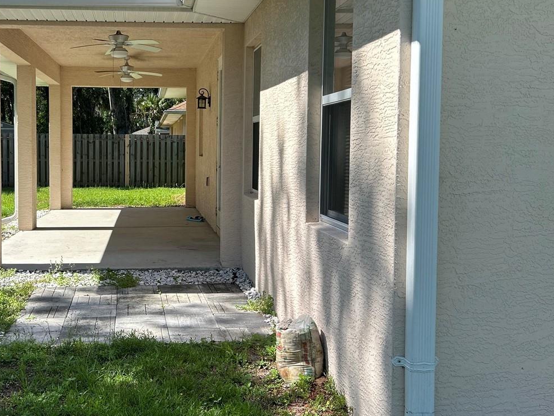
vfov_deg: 34.3
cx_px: 162
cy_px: 170
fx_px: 672
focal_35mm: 42
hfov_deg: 43.8
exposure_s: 1/2299
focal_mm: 5.7
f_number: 1.5
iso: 50
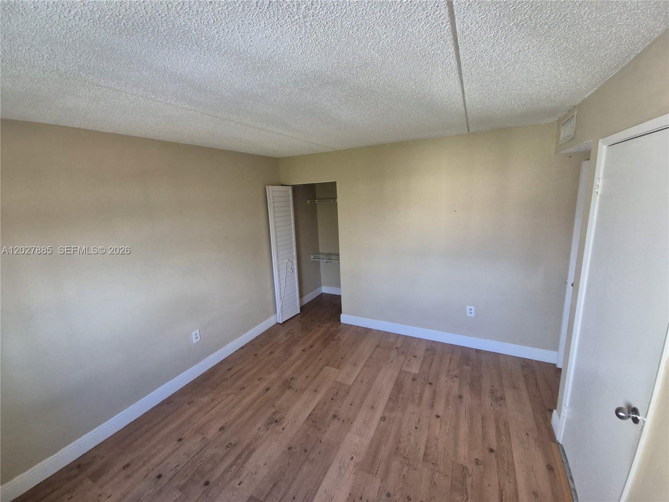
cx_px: 334
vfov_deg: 89.9
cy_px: 251
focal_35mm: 13
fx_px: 251
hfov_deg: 106.2
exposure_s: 1/60
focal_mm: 2.2
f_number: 2.2
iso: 200
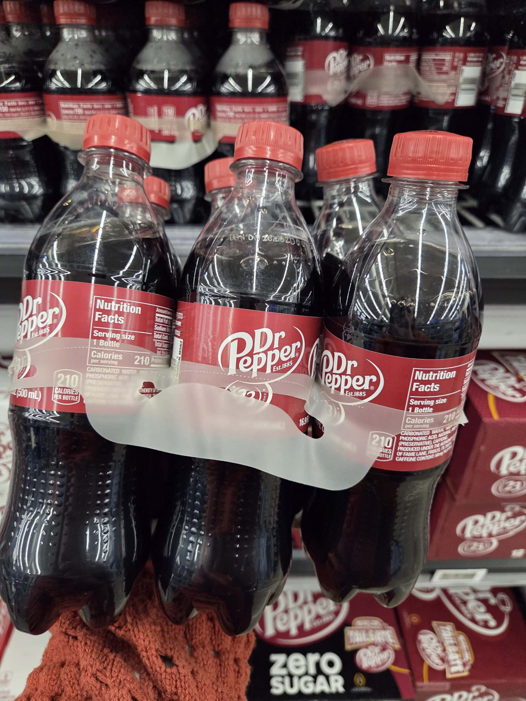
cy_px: 350
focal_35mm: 23
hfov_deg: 58.9
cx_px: 263
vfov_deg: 73.9
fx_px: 466
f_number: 1.8
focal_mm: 5.4
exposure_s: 1/120
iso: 500
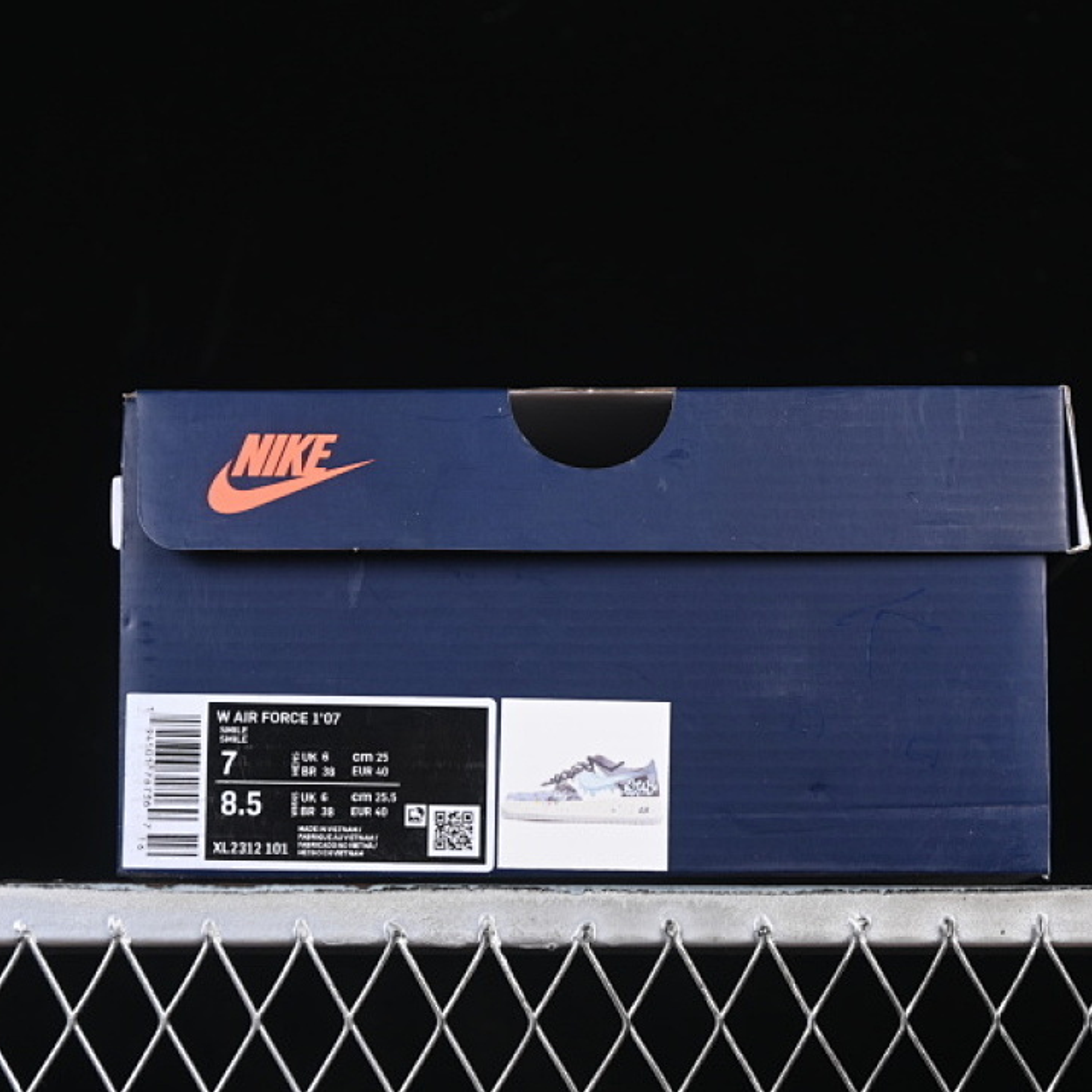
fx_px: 3426
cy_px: 547
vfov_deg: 18.1
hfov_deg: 18.1
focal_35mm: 96
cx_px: 589
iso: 160
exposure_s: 1/60
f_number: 6.3
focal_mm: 50
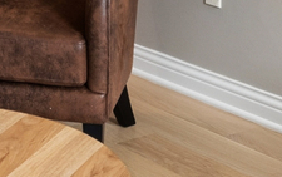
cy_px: -225
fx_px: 1015
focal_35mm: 132
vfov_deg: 9.1
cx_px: 21
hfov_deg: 15.6
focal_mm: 12
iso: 250
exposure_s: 1/40
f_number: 8
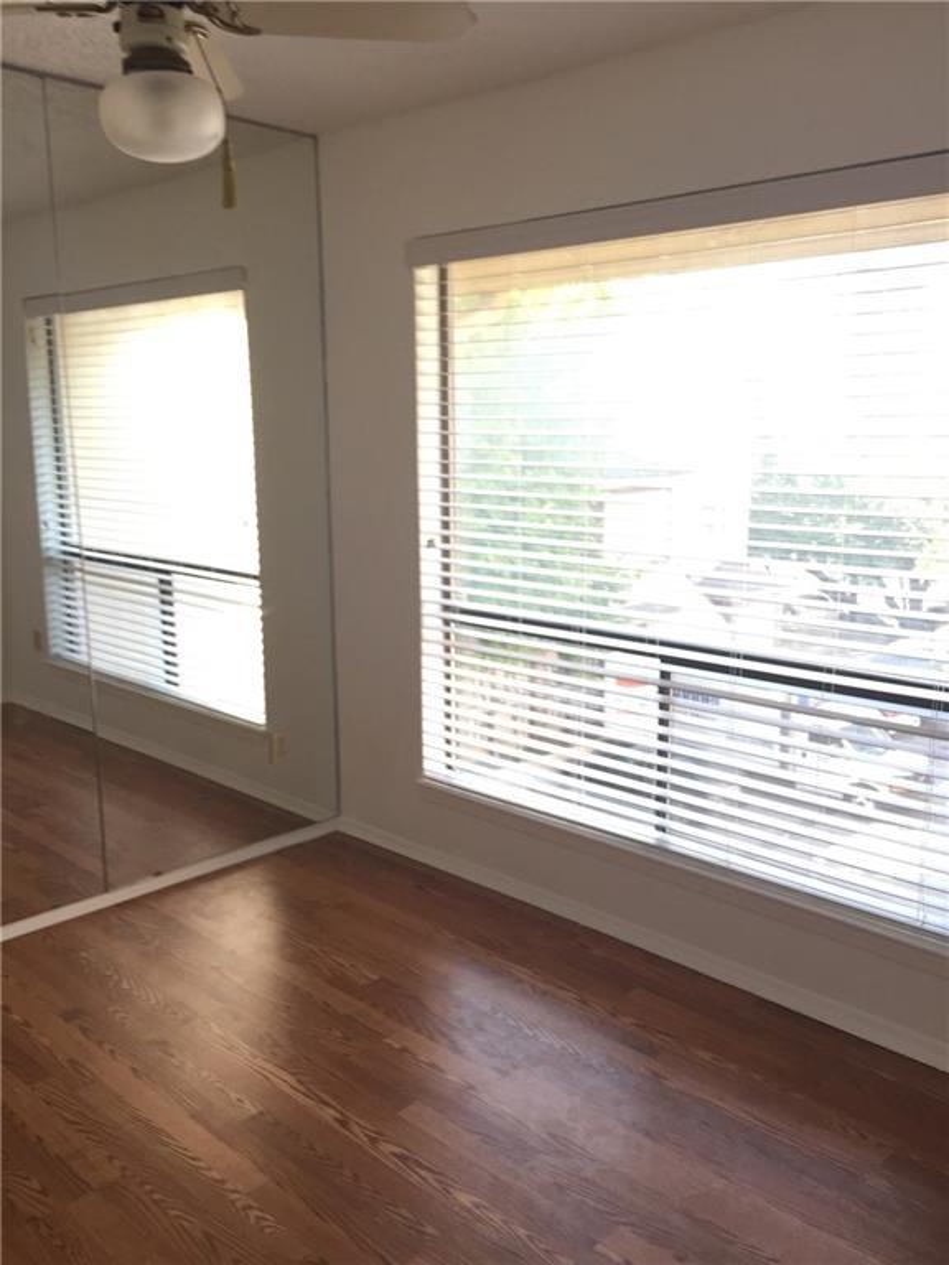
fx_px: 1060
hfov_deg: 48.2
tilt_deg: -11.2
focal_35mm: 29
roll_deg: +0.5
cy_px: 632
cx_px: 474
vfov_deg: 61.7
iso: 50
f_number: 2.2
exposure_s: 1/120
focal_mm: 4.15
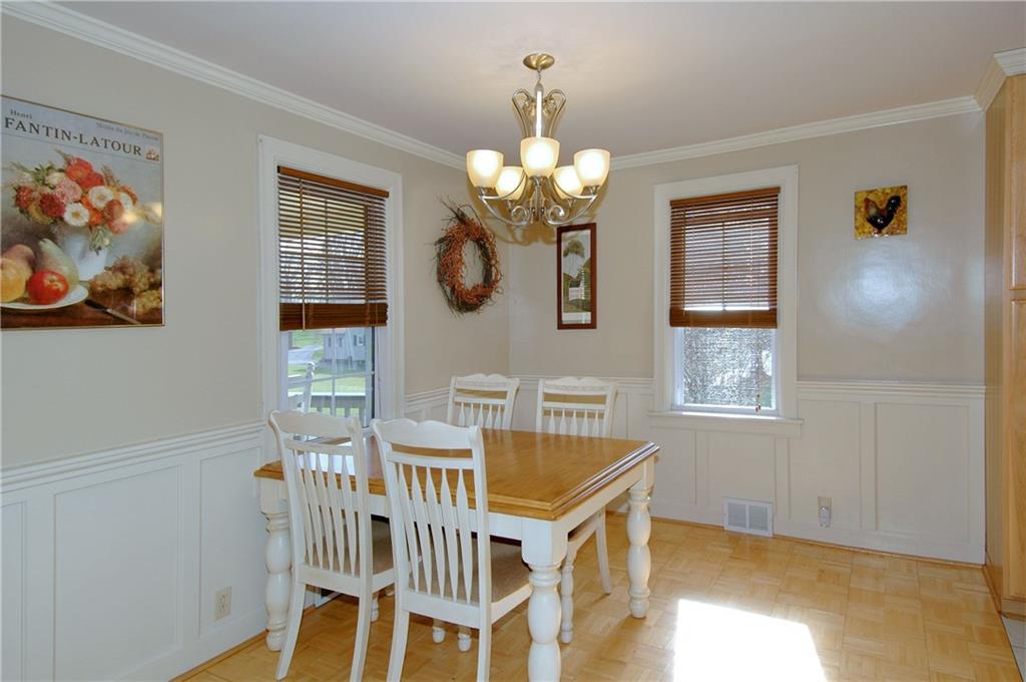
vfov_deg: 59.4
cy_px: 341
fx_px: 598
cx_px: 513
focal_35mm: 21
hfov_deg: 81.3
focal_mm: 14
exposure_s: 1/125
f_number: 5.6
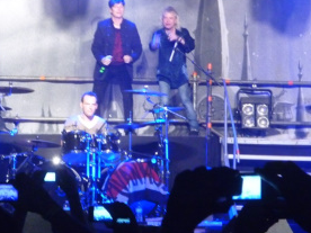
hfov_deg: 11.0
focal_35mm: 180
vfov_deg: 8.2
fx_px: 1617
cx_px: 97
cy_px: 80
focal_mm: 20.6
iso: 800
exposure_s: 1/30
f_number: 5.6
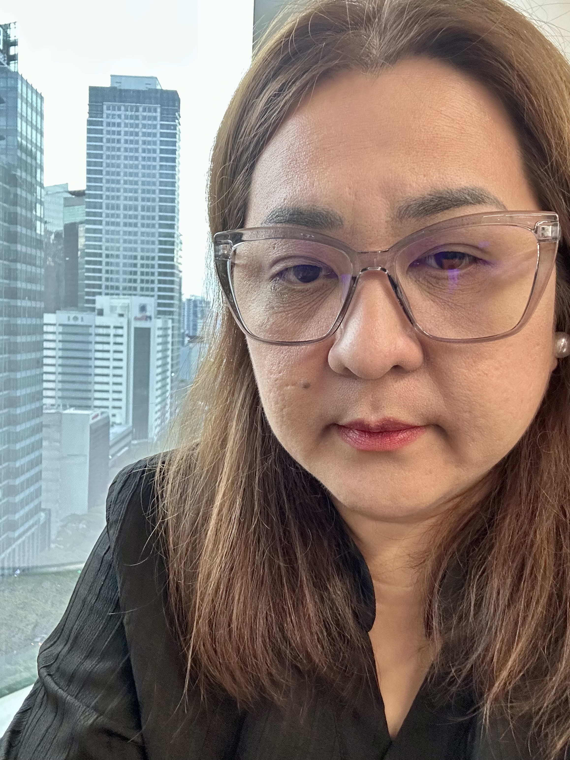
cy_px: 380
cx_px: 285
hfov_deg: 46.8
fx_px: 659
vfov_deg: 60.0
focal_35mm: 30
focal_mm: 2.69
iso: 250
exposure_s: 1/60
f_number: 1.9
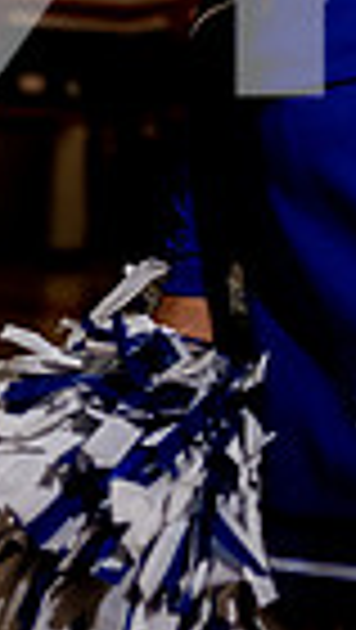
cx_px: 399
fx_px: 1356
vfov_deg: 21.3
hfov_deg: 14.6
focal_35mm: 81
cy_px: -360
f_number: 1.4
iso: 100
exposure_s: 1/640
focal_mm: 24
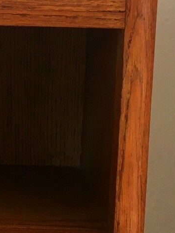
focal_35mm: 123
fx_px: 829
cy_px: 155
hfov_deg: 11.8
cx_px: -26
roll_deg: +0.2
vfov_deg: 16.0
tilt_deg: -12.1
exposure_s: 1/33
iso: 40
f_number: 2.2
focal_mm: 4.15
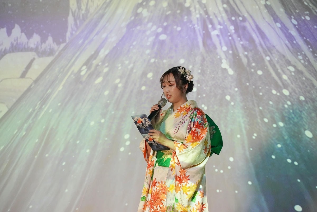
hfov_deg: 27.0
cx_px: 158
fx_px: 660
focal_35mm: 75
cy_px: 106
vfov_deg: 18.2
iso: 6400
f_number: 4
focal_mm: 75
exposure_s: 1/160
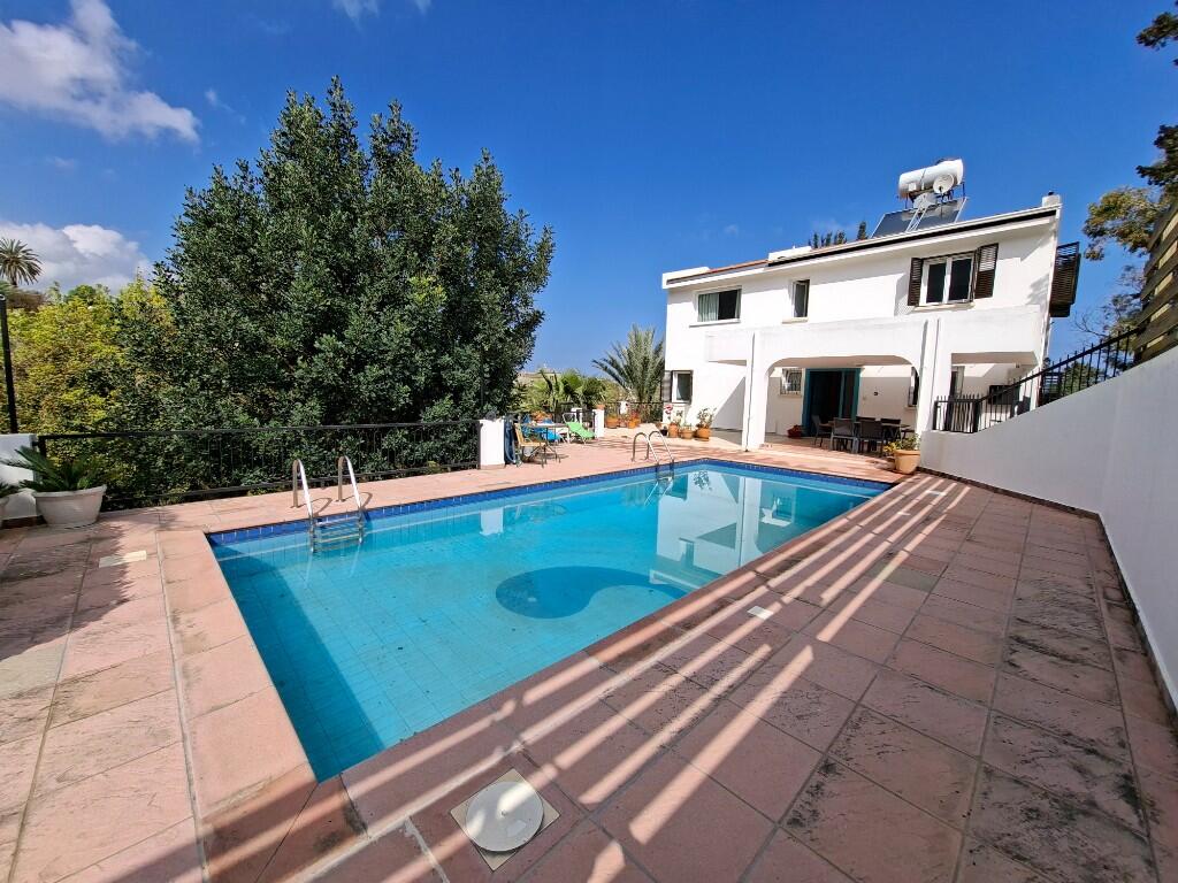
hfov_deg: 106.2
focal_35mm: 13
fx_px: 442
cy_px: 442
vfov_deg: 89.9
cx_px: 589
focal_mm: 1.74
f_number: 2.2
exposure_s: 1/1477
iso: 40
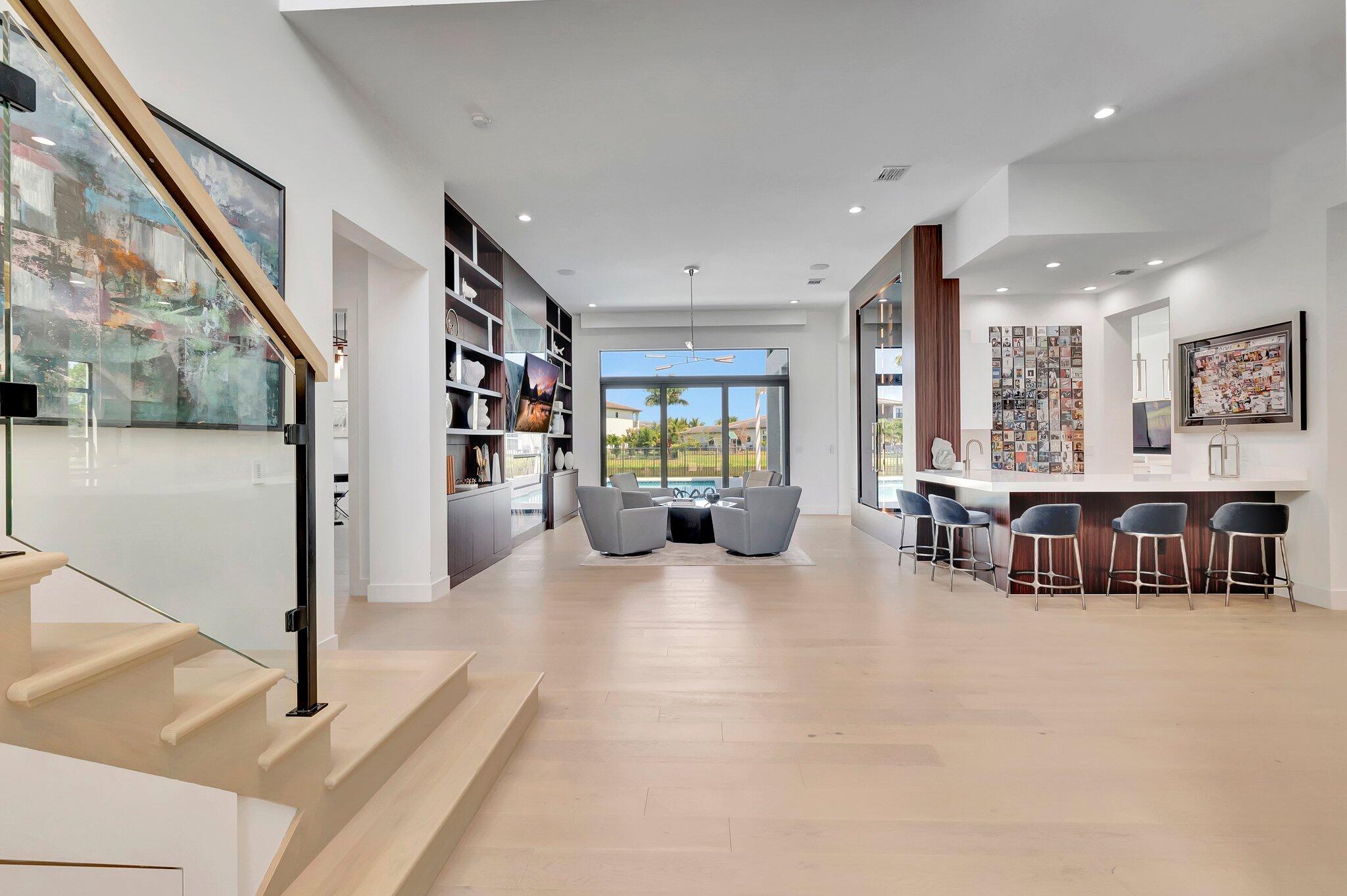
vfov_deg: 77.2
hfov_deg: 100.4
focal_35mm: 15
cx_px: 674
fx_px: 561
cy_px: 448
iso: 640
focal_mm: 10
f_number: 8
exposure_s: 1/25
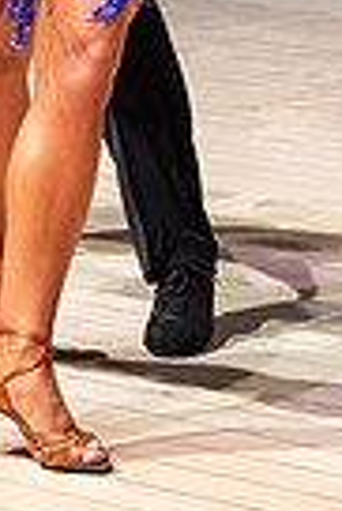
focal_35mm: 248
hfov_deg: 5.5
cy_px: -323
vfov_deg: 8.1
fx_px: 3525
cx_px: 65
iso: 3200
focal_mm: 50
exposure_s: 1/400
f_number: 3.2
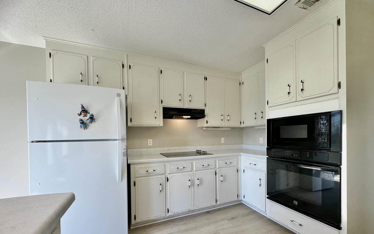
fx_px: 153
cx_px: 188
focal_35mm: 15
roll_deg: +0.2
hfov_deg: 101.5
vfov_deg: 74.1
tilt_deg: -0.1
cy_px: 138
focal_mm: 2.22
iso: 50
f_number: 2.2
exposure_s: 1/120
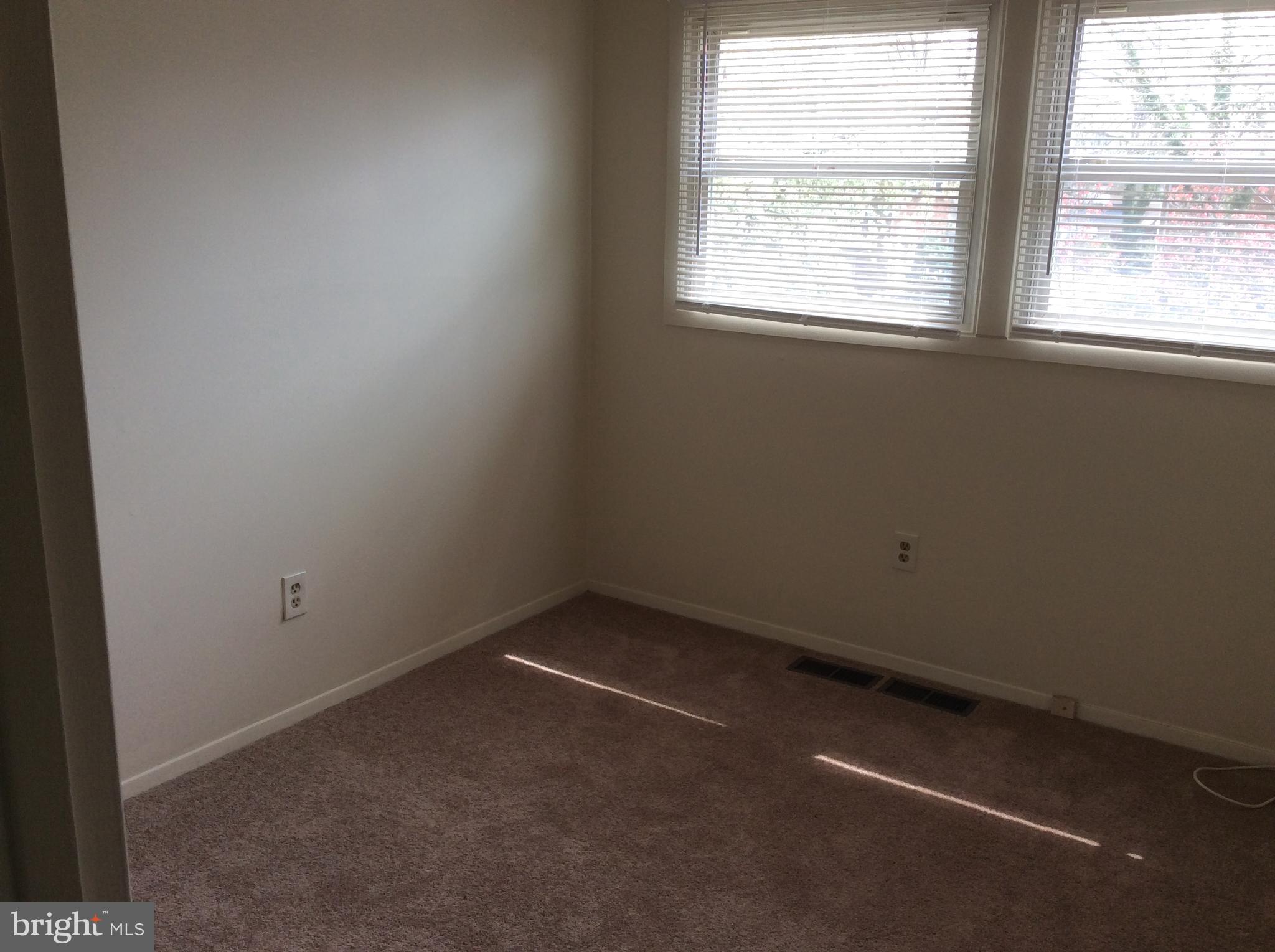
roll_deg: -0.4
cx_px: 638
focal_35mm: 32
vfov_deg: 44.0
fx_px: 1177
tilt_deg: -13.3
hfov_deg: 56.9
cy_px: 476
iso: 32
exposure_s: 1/120
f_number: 2.4
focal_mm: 3.3
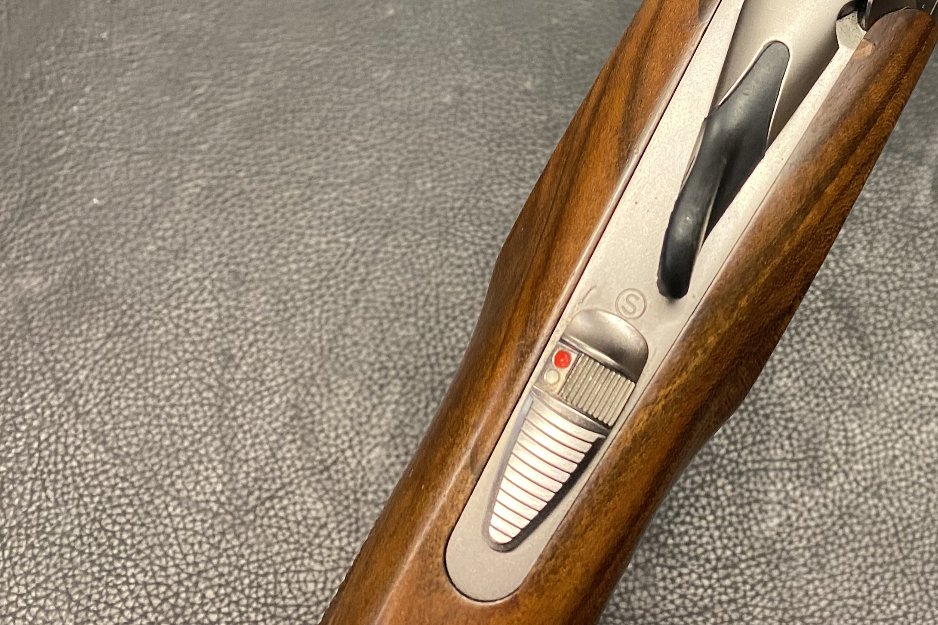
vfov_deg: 25.6
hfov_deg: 38.2
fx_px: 1303
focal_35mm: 50
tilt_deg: -65.2
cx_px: 741
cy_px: -2
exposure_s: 1/50
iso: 400
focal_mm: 4.25
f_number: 1.8
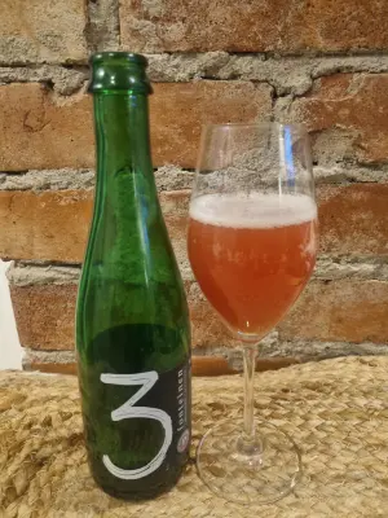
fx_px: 389
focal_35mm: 26
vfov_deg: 67.3
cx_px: 194
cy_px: 259
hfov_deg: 53.1
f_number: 1.8
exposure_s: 1/25
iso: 500
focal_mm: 5.4
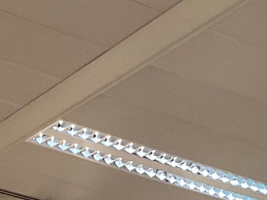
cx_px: 142
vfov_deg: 9.7
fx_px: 1087
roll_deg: -3.7
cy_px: 408
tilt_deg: +5.4
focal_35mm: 141
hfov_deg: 14.0
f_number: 2.4
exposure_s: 1/50
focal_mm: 3.3
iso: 50
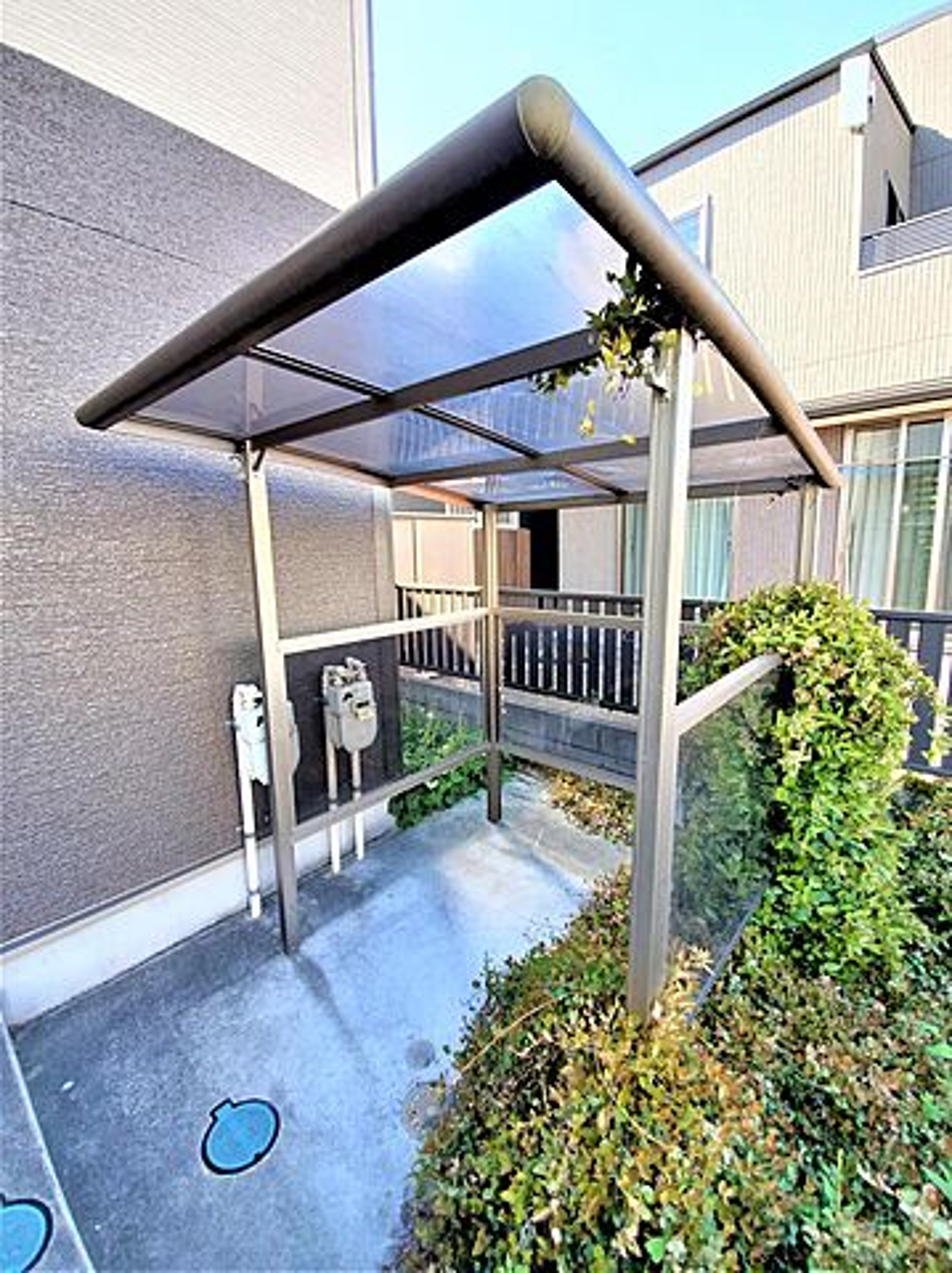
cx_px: 476
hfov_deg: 89.8
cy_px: 636
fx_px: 478
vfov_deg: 106.2
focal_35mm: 13
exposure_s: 1/143
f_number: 2.2
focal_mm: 1.8
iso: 50
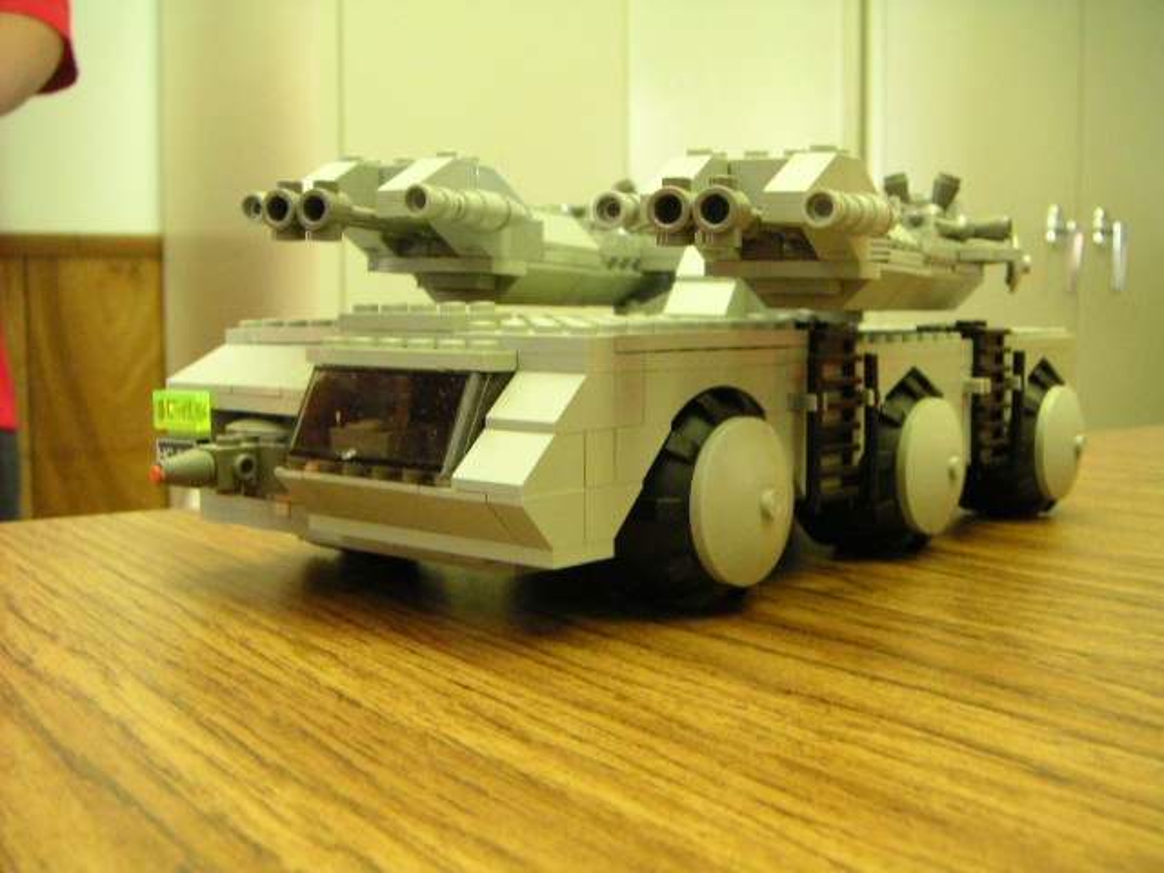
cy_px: 436
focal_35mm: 40
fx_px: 1345
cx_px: 582
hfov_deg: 46.8
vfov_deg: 36.0
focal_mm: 5.3
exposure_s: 1/45
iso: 400
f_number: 2.9
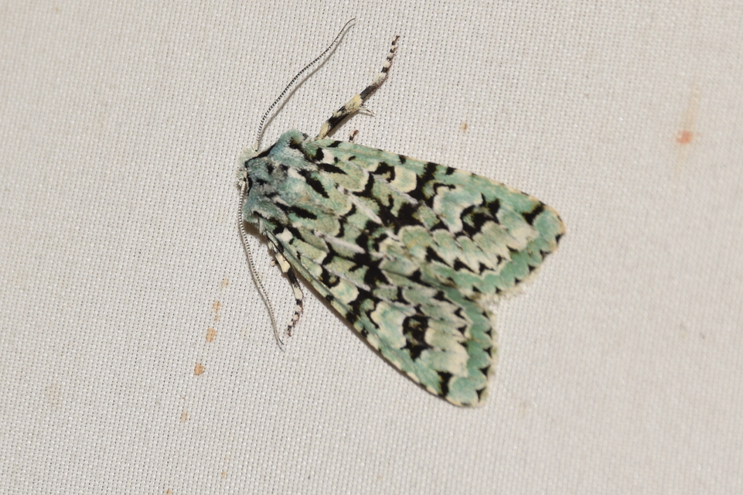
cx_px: 372
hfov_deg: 9.8
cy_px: 248
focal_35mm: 210
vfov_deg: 6.5
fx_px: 4332
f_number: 13
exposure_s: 1/160
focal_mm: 140
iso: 100
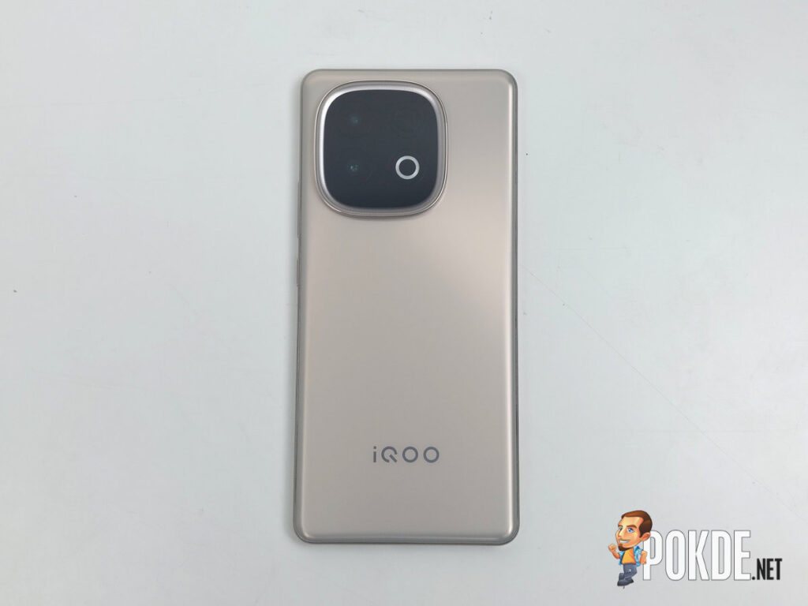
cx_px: 404
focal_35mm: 24
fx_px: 560
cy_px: 303
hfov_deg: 71.6
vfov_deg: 56.8
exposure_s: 1/187
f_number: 1.8
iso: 40
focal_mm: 5.23
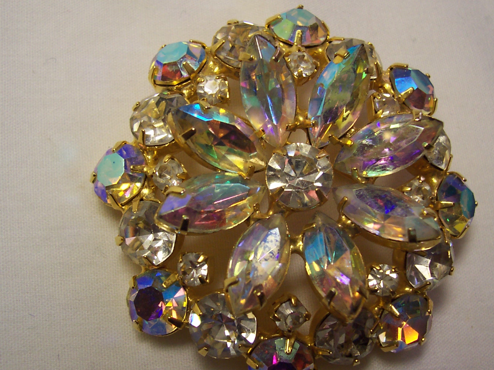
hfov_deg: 41.2
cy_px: 201
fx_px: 656
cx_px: 270
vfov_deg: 31.5
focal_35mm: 46
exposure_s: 1/90
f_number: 2.8
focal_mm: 5.6
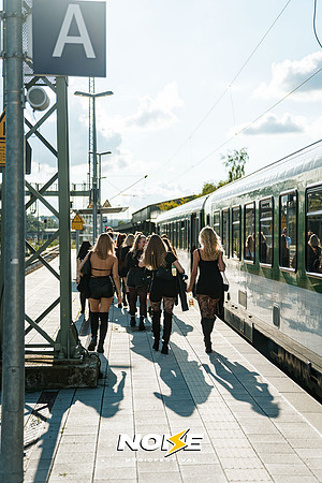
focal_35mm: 64
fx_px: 859
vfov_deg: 31.4
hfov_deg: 21.2
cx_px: 161
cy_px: 242
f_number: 2.5
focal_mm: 64
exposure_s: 1/5000
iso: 100
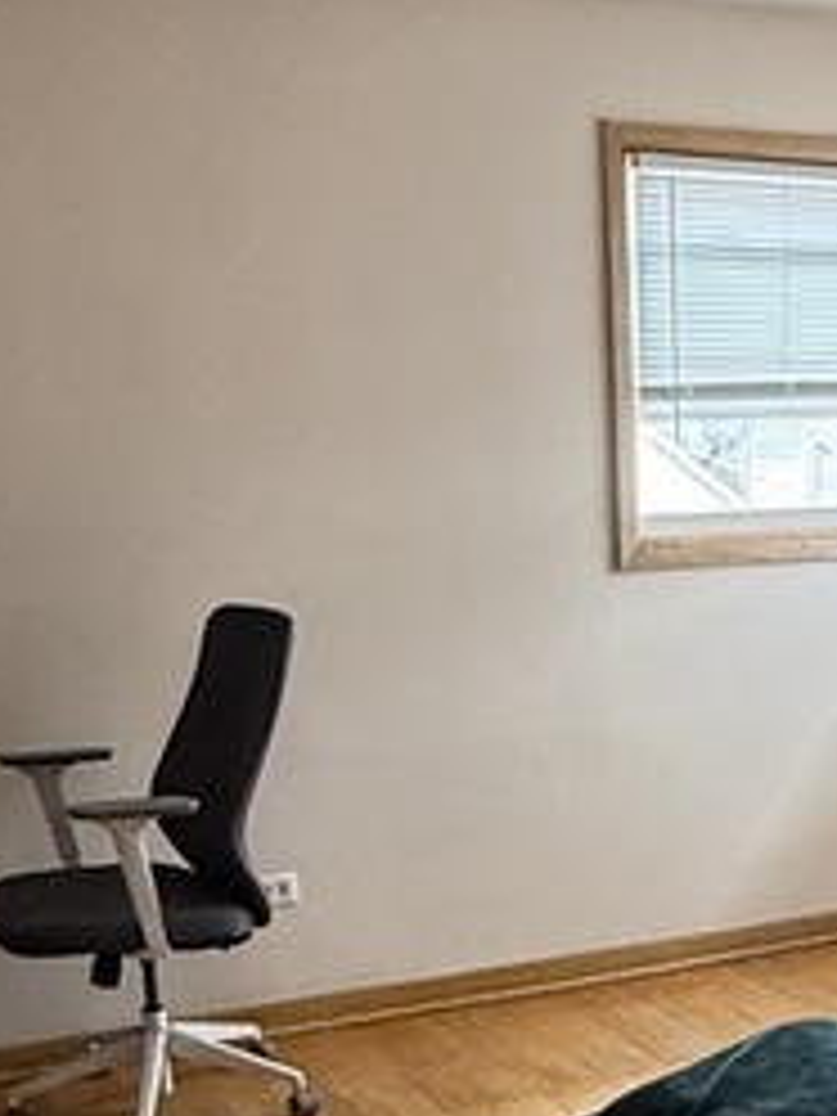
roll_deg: -0.4
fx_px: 1967
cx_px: 788
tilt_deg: -17.4
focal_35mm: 61
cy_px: 1048
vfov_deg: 30.0
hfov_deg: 23.3
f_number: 2.2
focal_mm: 2.22
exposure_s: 1/99
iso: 250
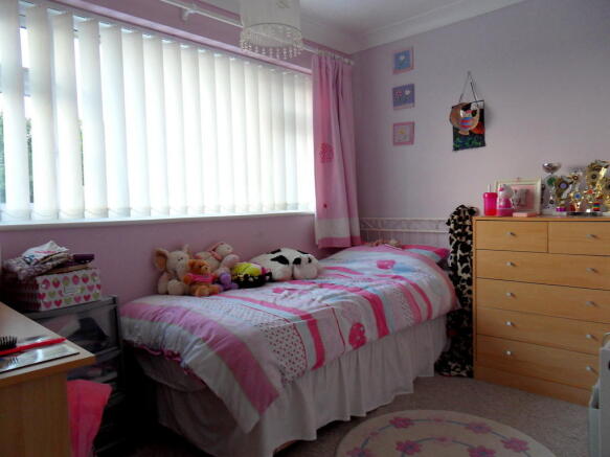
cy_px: 228
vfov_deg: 56.8
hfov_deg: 71.6
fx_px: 423
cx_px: 305
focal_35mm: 24
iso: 100
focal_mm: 4.2
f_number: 3.3
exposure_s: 1/45
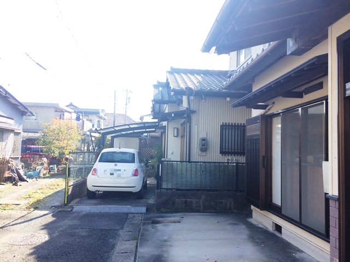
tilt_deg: +3.0
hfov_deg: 61.7
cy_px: 131
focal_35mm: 29
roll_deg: -0.7
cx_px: 175
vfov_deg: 48.2
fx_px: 293
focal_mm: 4.15
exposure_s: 1/441
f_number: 2.2
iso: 32
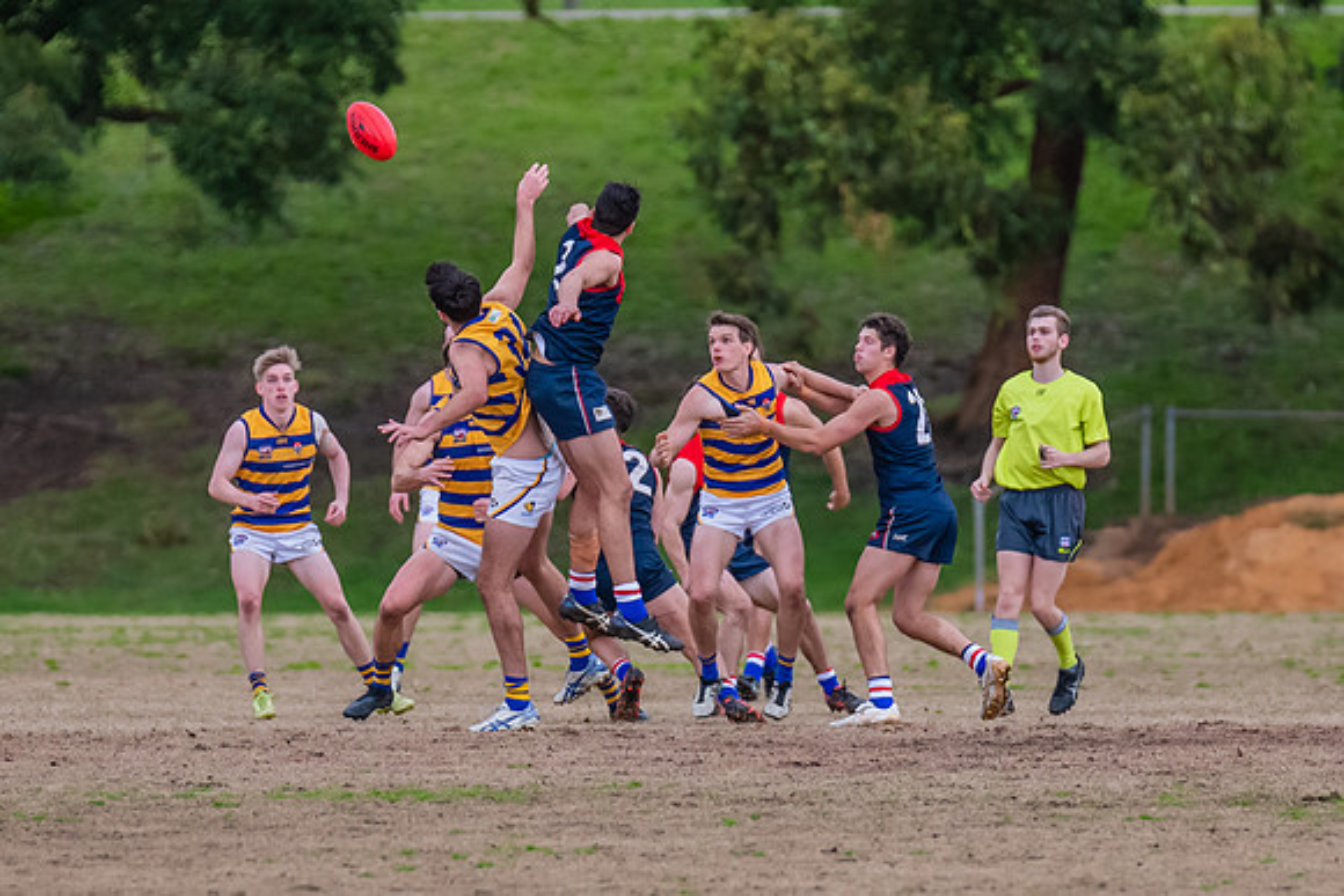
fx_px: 21520
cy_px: 463
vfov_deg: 2.4
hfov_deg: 3.6
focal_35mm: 576
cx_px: 701
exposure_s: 1/2000
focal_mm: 250
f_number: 2.8
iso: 1250
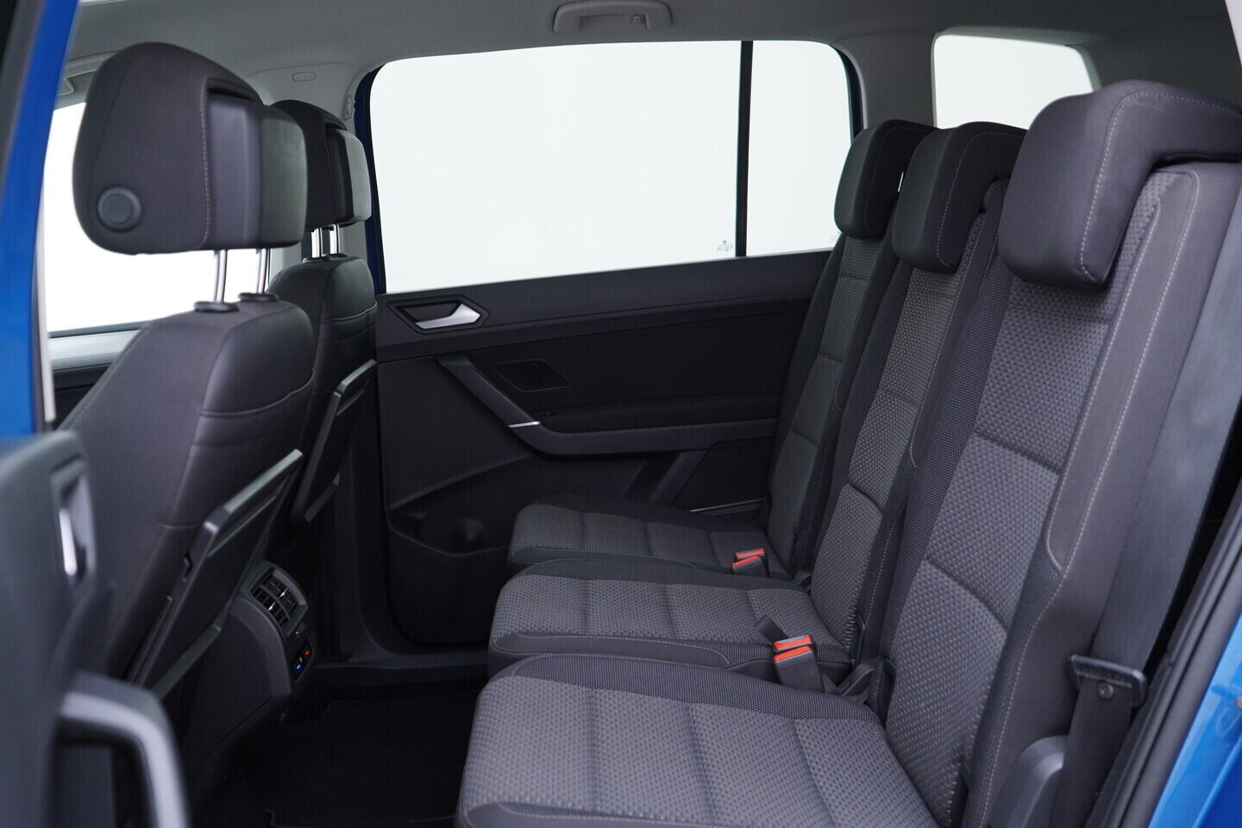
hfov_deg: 53.1
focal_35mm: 36
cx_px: 621
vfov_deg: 36.9
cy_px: 414
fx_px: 1242
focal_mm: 24
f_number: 2.8
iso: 250
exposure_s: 1/40
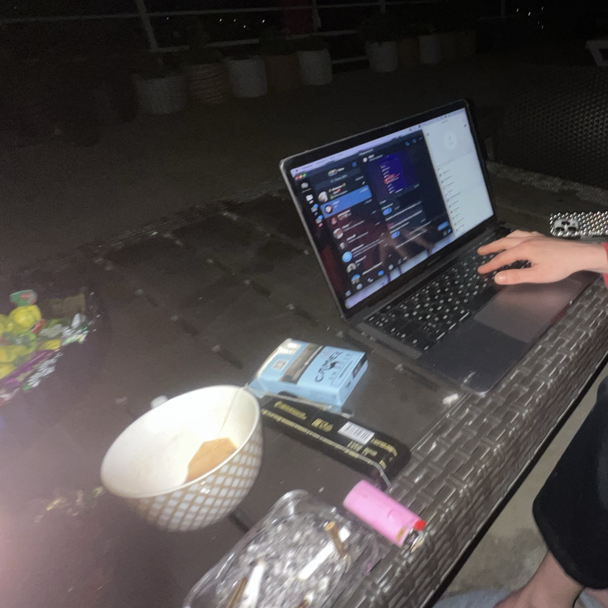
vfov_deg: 65.6
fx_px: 457
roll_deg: -0.6
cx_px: 543
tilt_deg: -26.0
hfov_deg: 58.0
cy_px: 206
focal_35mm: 23
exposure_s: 1/36
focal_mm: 1.57
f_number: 1.8
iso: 80
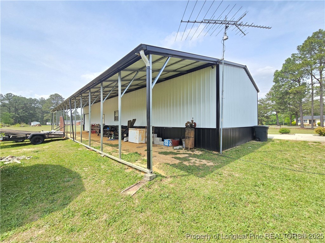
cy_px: 122
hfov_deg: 106.2
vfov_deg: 89.9
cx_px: 162
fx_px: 122
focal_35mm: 13
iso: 50
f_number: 2.2
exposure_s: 1/816
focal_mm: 2.2
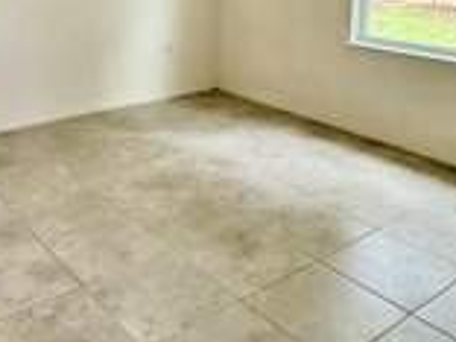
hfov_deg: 43.7
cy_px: 51
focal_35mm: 43
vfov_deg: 32.3
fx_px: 566
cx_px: 196
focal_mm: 2.22
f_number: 2.2
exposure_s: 1/99
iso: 160
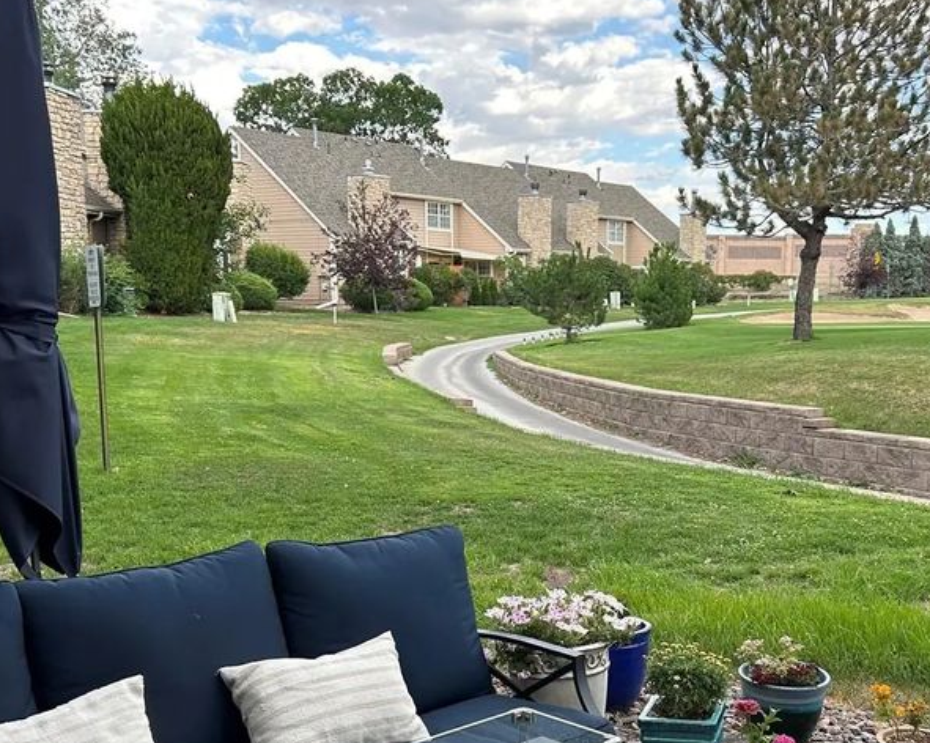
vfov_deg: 33.6
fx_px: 1210
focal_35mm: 44
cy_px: 540
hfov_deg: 41.8
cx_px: 563
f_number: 1.5
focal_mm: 5.7
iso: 50
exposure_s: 1/552
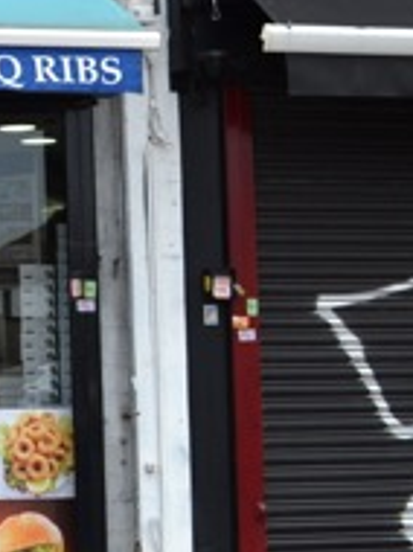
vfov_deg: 18.3
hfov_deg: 12.0
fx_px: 1706
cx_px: -454
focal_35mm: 107
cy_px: 153
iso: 200
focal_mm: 22
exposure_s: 1/125
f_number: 5.6
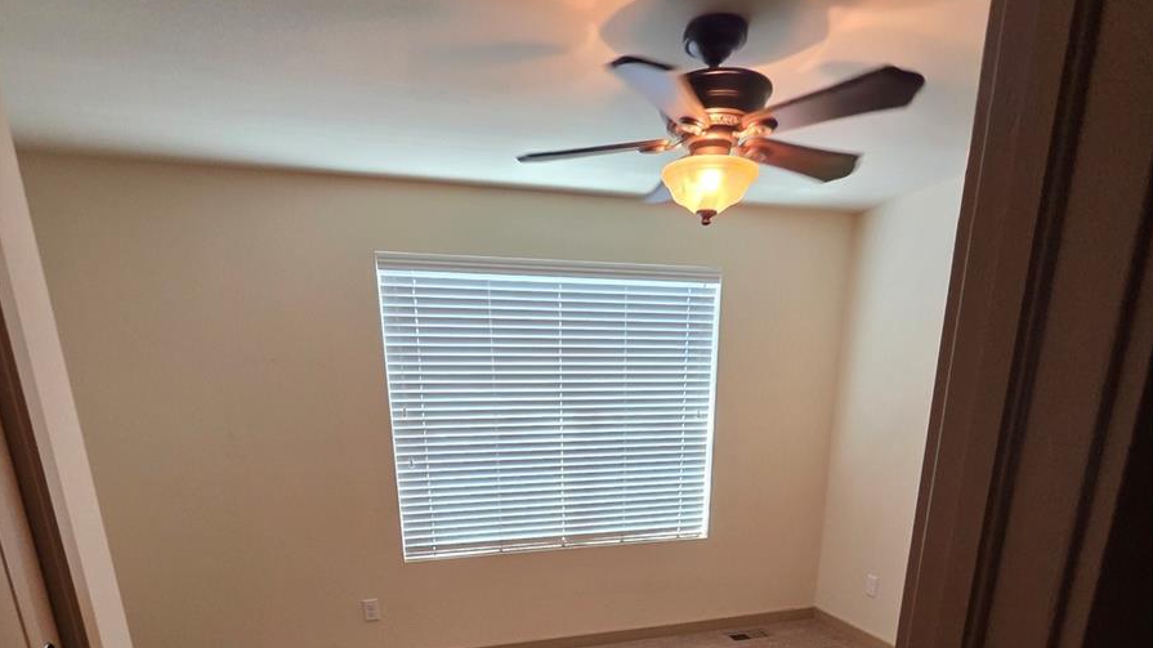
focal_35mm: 19
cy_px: 599
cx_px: 576
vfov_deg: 50.7
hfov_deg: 89.6
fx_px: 581
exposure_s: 1/60
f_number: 2.2
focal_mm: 2.2
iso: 250
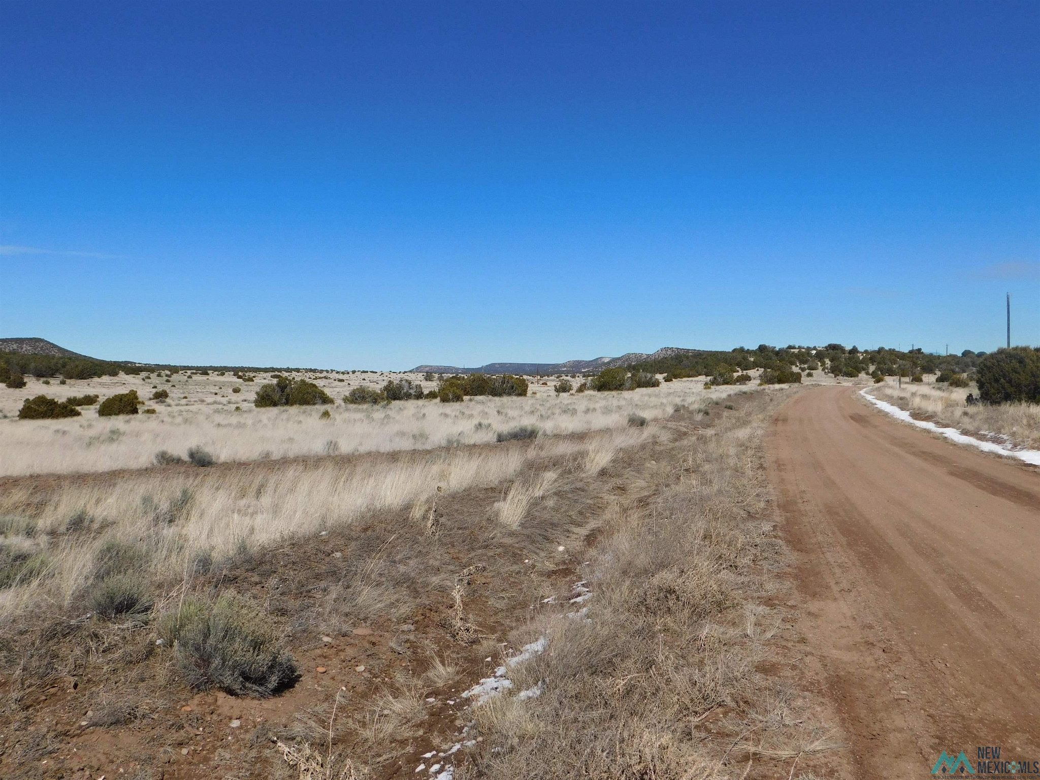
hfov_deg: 60.0
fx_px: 901
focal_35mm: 30
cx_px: 520
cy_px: 390
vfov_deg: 46.8
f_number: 6.4
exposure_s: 1/800
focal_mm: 5.3
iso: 125
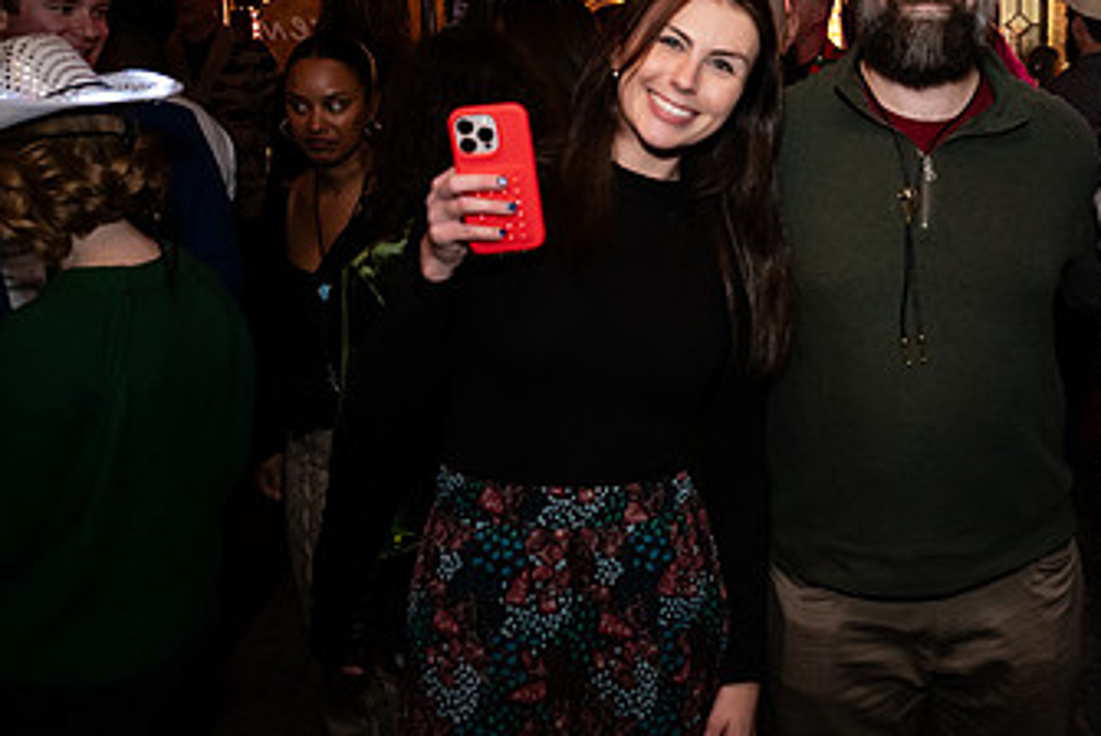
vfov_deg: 30.0
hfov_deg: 42.0
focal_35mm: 44
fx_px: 1347
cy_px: 167
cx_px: 921
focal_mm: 25
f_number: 3.2
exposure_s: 1/125
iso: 3200
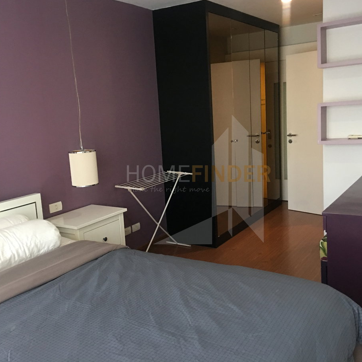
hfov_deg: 47.2
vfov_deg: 47.2
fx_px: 414
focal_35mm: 35
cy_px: 178
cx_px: 178
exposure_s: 1/10
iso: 80
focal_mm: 4.15
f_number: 2.2
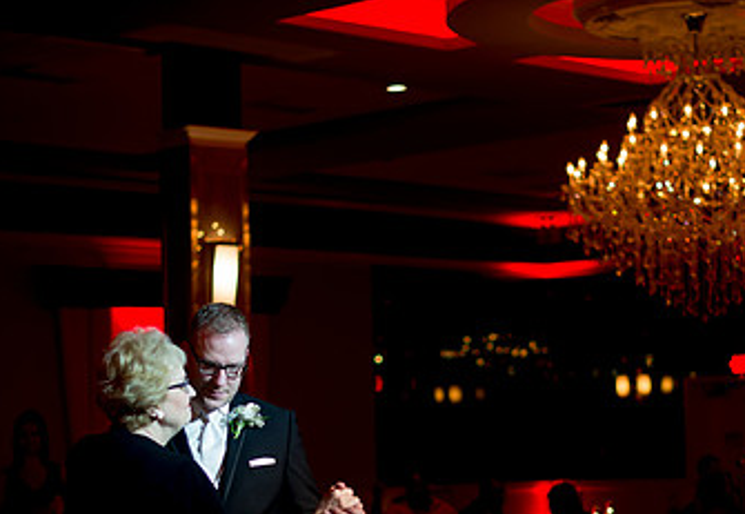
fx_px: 2070
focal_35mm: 99
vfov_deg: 14.0
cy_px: 468
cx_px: 475
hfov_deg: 20.4
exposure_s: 1/100
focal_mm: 50
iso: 500
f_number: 2
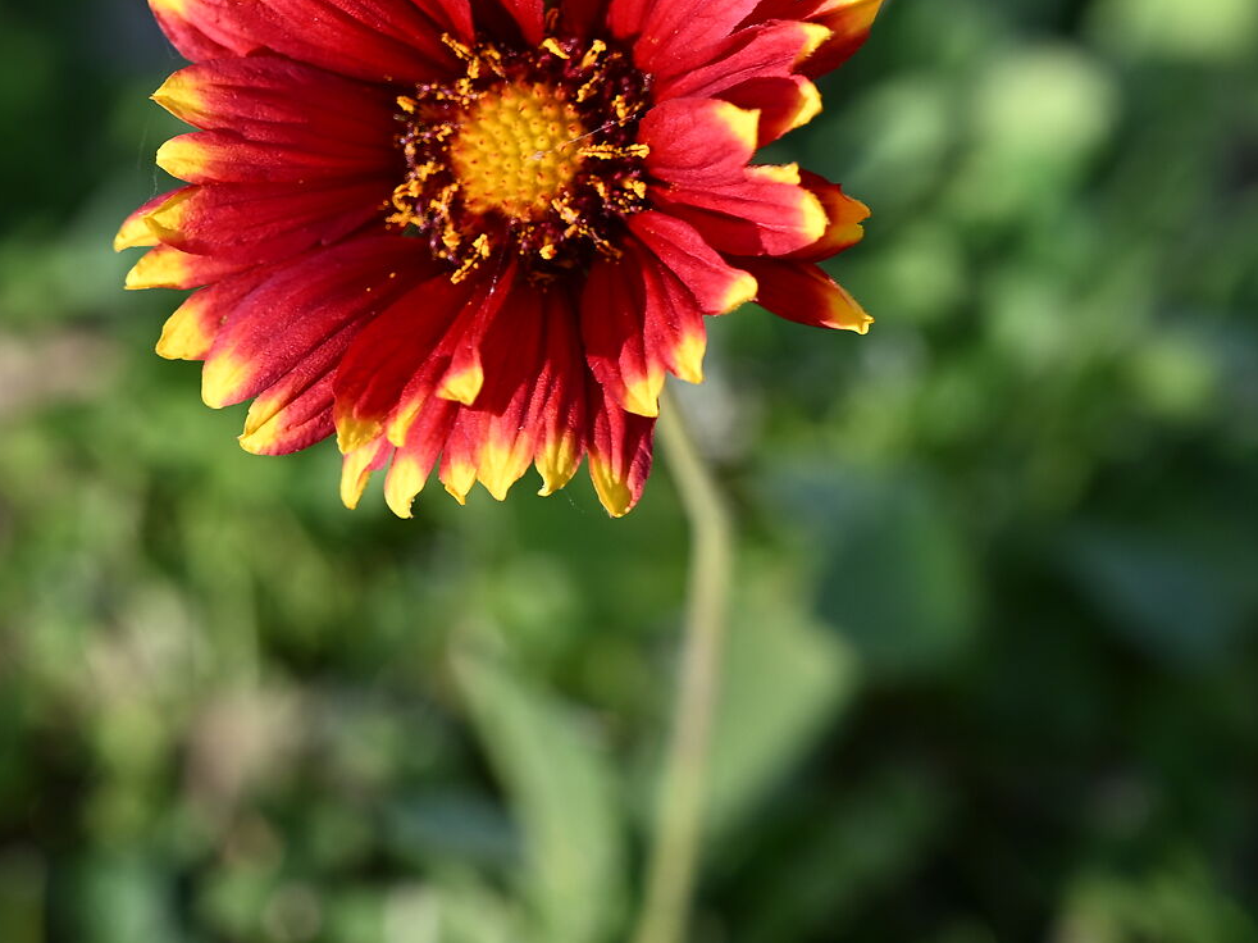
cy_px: 284
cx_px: 363
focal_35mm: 141
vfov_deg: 10.5
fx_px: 5123
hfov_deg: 14.0
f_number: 5
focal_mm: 60
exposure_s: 1/500
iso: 180
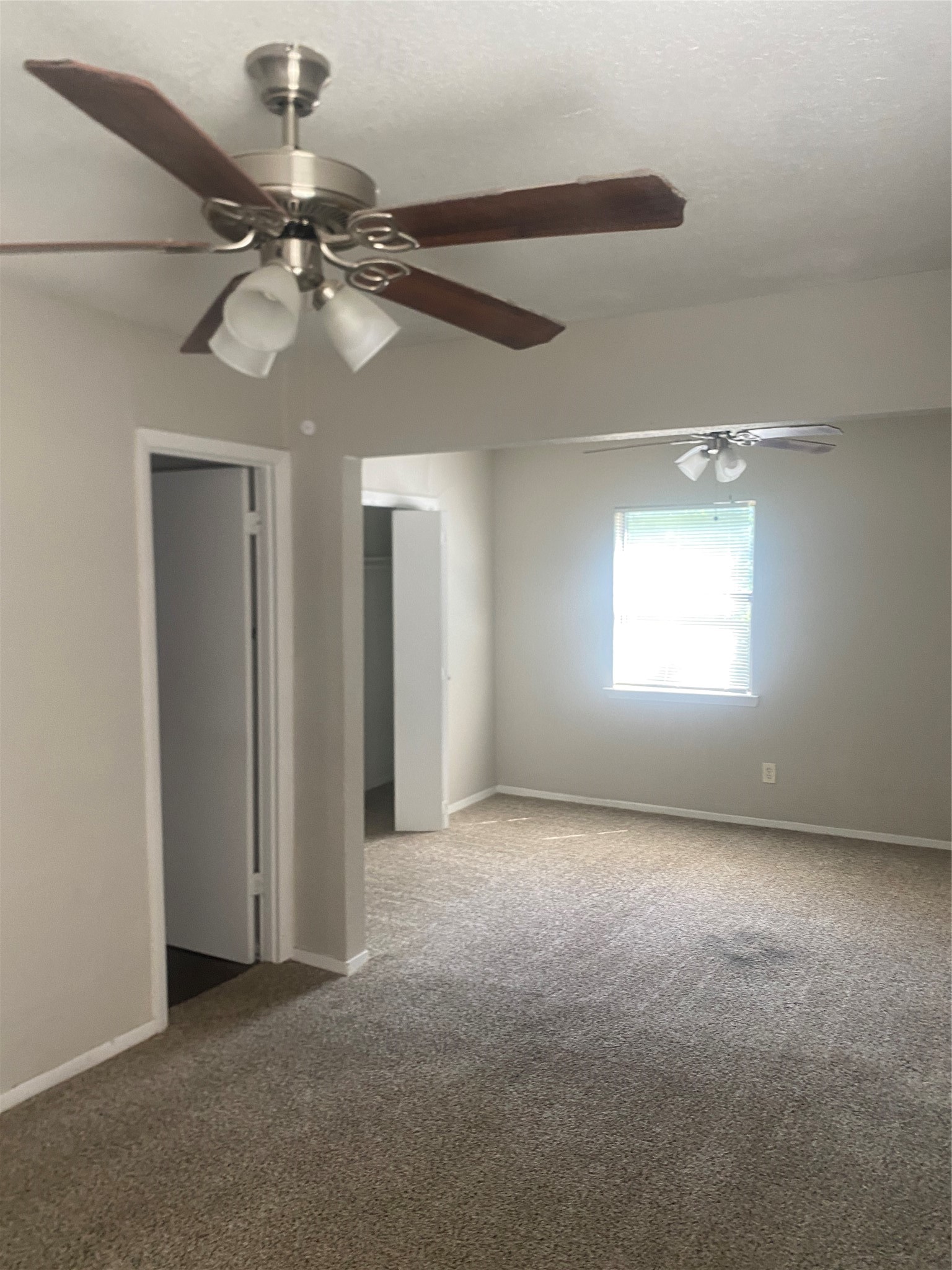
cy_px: 635
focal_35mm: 26
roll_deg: -0.9
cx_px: 476
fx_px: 953
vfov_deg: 67.3
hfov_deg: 53.1
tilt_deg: -1.6
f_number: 1.8
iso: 125
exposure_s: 1/63
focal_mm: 4.25
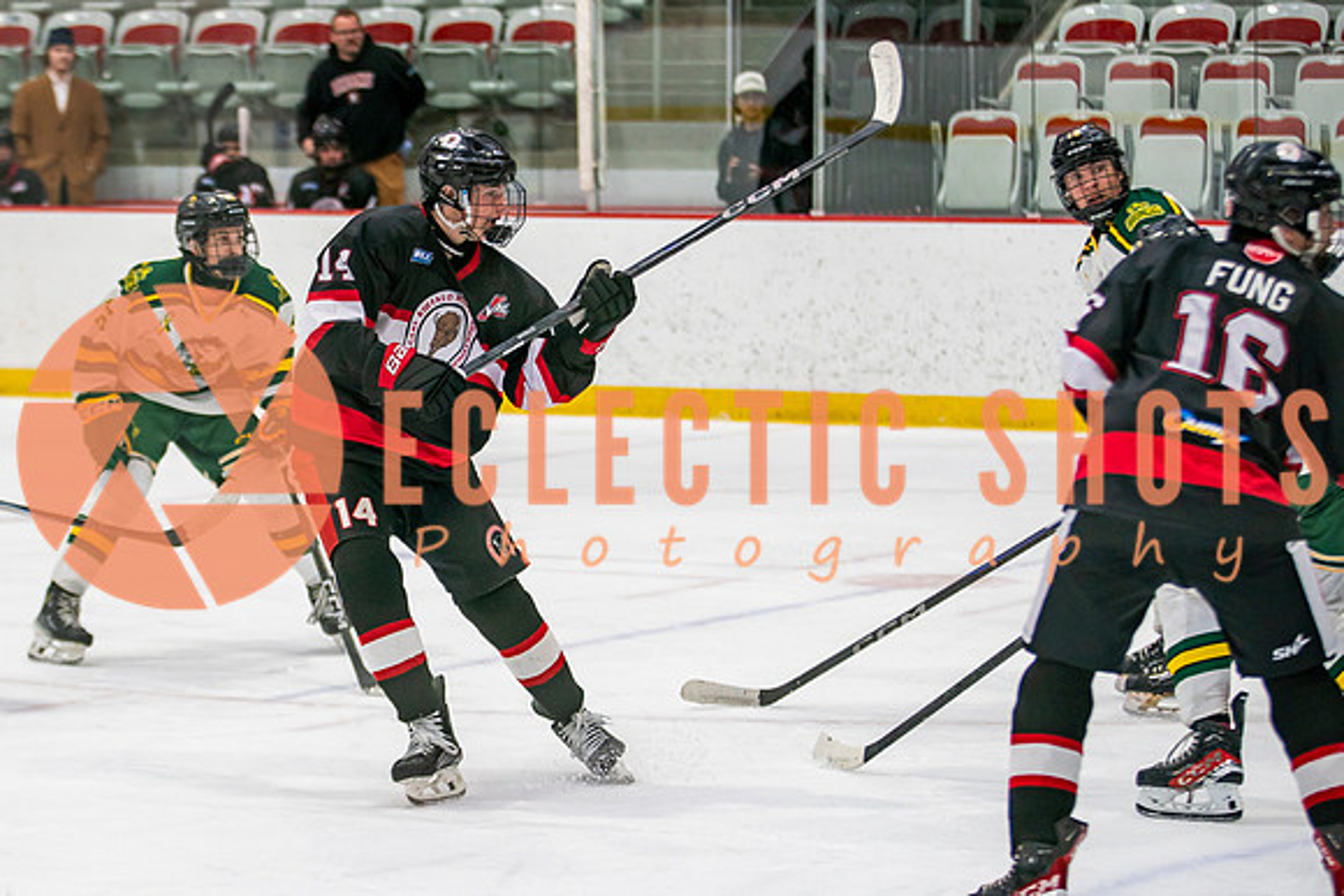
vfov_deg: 8.8
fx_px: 5805
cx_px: 422
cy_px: 472
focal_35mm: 155
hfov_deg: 13.2
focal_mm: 100
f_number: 2.8
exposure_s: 1/640
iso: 800
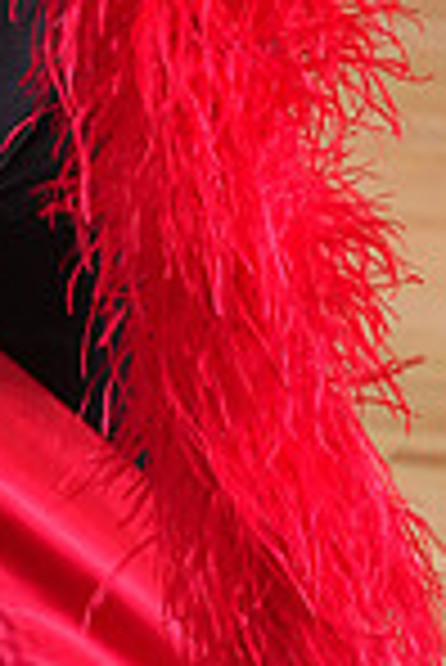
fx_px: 6618
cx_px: -417
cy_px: -396
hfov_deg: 3.8
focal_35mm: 357
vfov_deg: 5.7
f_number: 6.3
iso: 3200
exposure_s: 1/200
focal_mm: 91
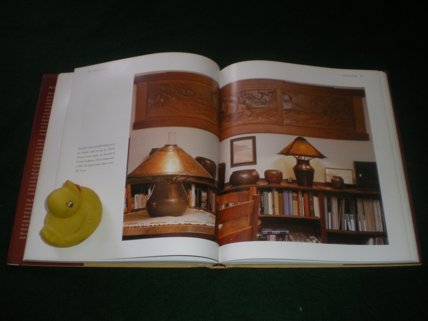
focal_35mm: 38
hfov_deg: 49.0
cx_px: 214
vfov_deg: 37.7
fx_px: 470
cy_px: 160
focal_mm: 6.3
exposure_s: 1/50
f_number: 3.1
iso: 200
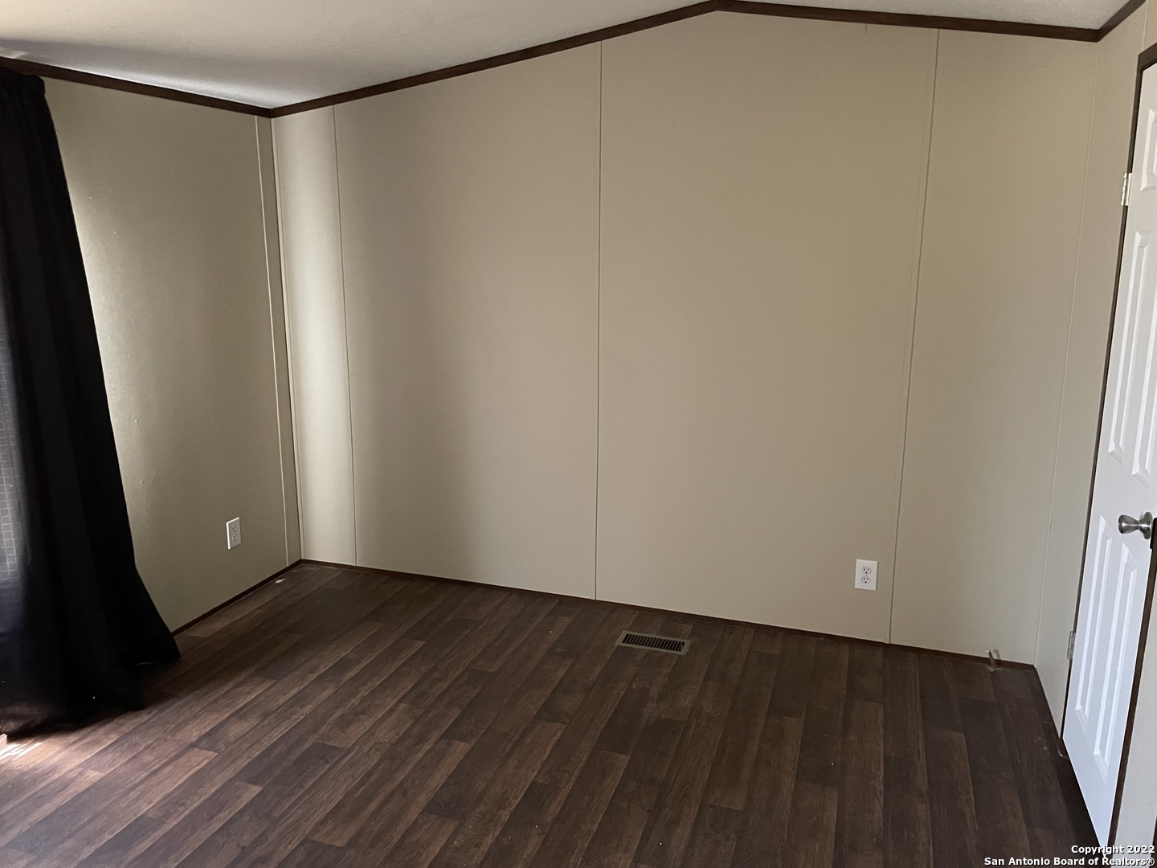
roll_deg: +0.2
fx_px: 869
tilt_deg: -9.7
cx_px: 578
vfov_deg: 53.1
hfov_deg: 67.3
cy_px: 434
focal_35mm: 26
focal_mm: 4.2
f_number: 1.6
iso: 800
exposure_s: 1/30
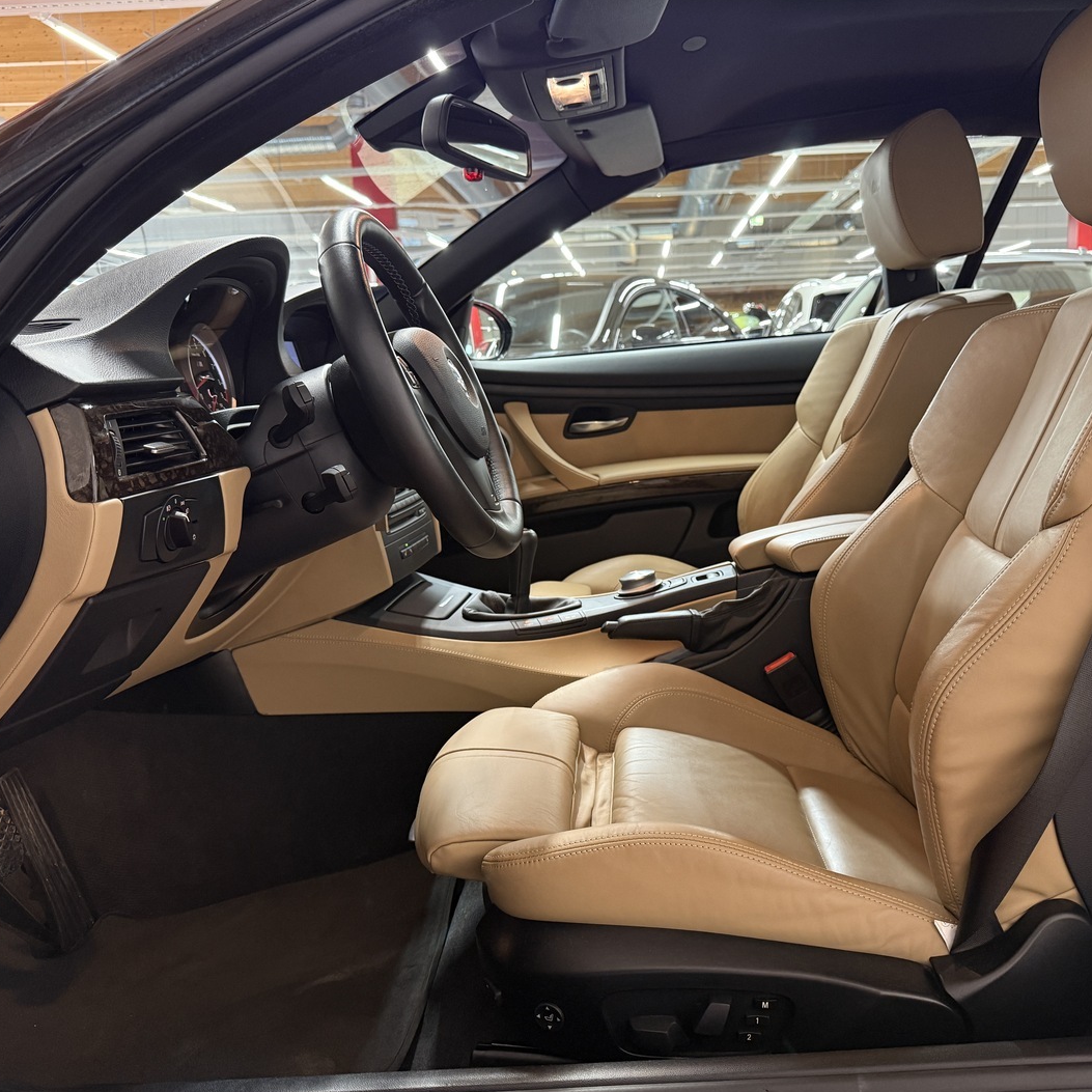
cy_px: 554
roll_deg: +2.0
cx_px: 615
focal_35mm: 29
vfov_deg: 55.6
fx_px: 1035
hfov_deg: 55.5
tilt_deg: -9.8
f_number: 1.78
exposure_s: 1/53
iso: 320
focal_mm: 6.76
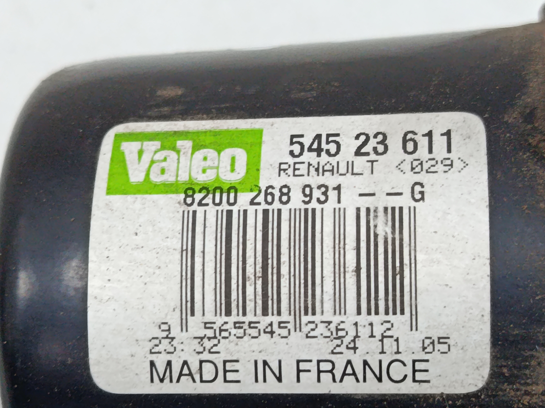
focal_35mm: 71
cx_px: 287
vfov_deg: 20.7
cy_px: 236
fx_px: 1118
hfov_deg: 27.4
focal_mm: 5.24
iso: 799
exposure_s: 1/50
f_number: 1.7
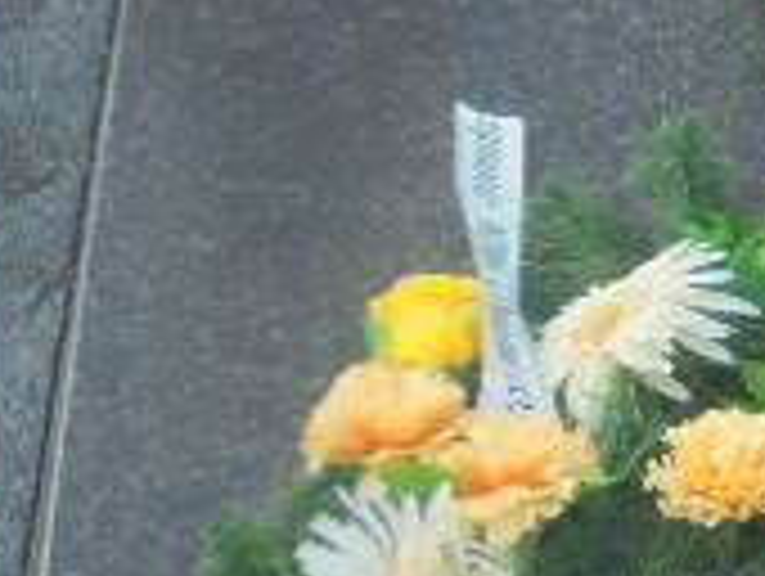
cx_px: 652
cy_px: 234
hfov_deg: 15.2
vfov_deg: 11.6
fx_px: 2833
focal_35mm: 128
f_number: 4
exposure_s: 1/160
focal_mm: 6.1
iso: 100
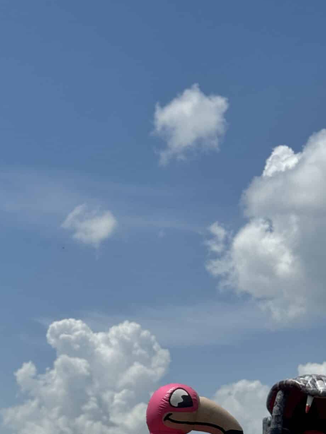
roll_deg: -0.6
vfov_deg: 19.4
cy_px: 345
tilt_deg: +7.7
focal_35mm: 100
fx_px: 1255
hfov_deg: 14.6
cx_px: 23
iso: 64
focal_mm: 6.76
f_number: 1.78
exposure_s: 1/10526
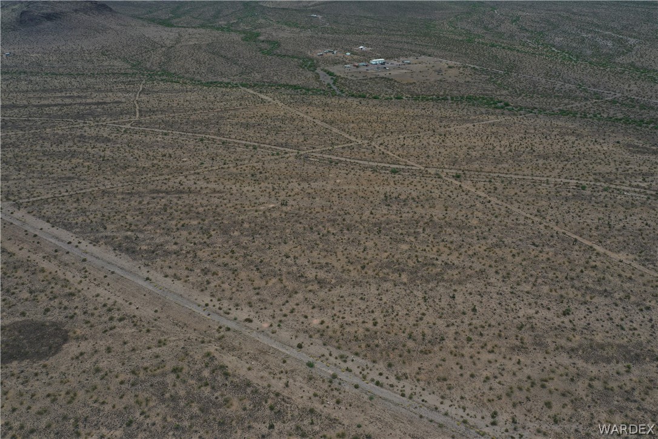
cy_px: 220
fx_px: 512
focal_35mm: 28
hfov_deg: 65.5
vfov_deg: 46.4
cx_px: 329
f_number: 5.6
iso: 100
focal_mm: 10.26
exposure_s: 1/320
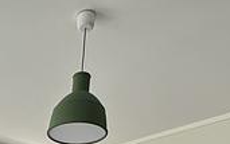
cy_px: 312
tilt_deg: -7.5
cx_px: 8
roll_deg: -3.6
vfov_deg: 16.3
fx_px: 339
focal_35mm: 54
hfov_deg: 34.6
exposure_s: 1/105
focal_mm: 2.22
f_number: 2.2
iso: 40
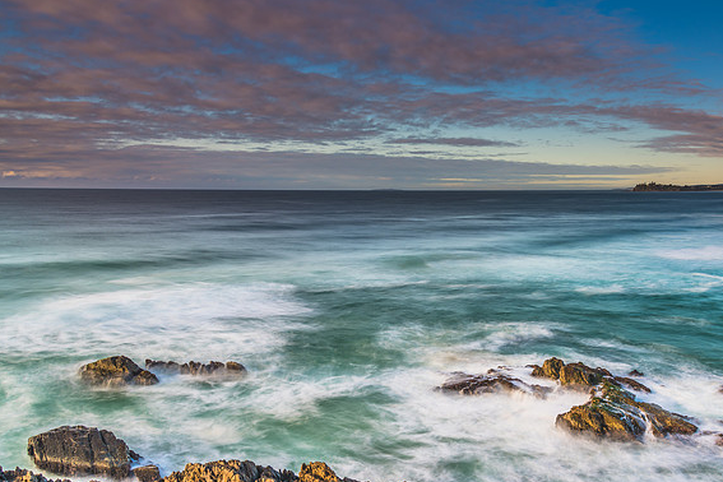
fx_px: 643
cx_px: 477
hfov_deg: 57.5
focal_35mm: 32
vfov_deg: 41.1
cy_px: 262
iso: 40
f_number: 8
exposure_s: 4
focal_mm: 24
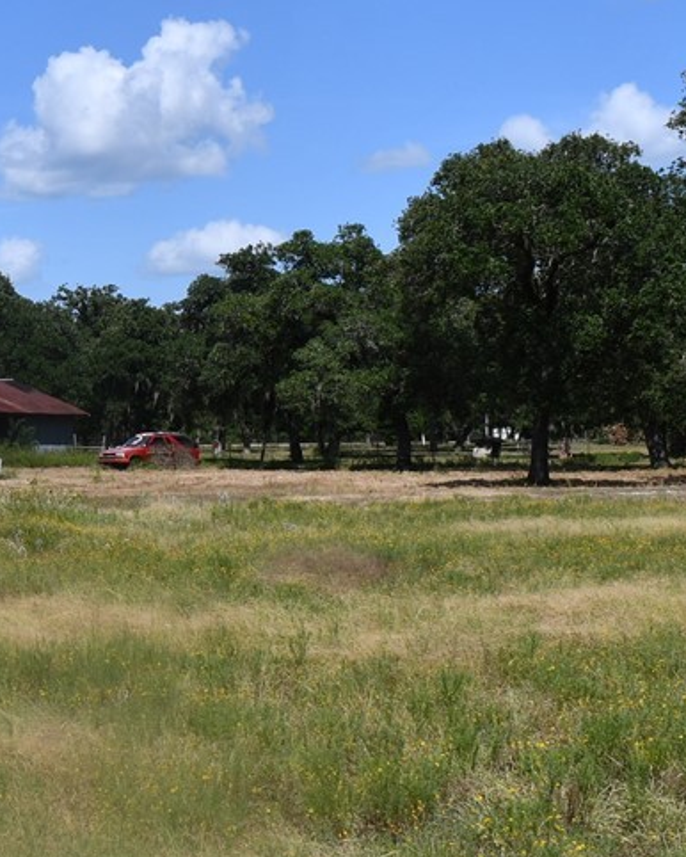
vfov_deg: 25.0
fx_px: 1928
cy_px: 356
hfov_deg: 19.3
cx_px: -69
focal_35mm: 76
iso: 100
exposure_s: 1/400
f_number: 10
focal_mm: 18
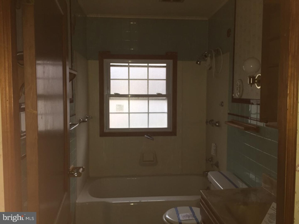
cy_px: 112
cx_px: 150
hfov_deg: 61.7
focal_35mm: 29
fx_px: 250
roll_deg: +0.3
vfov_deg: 48.2
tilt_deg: -3.7
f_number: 2.2
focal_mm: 4.15
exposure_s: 1/30
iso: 64
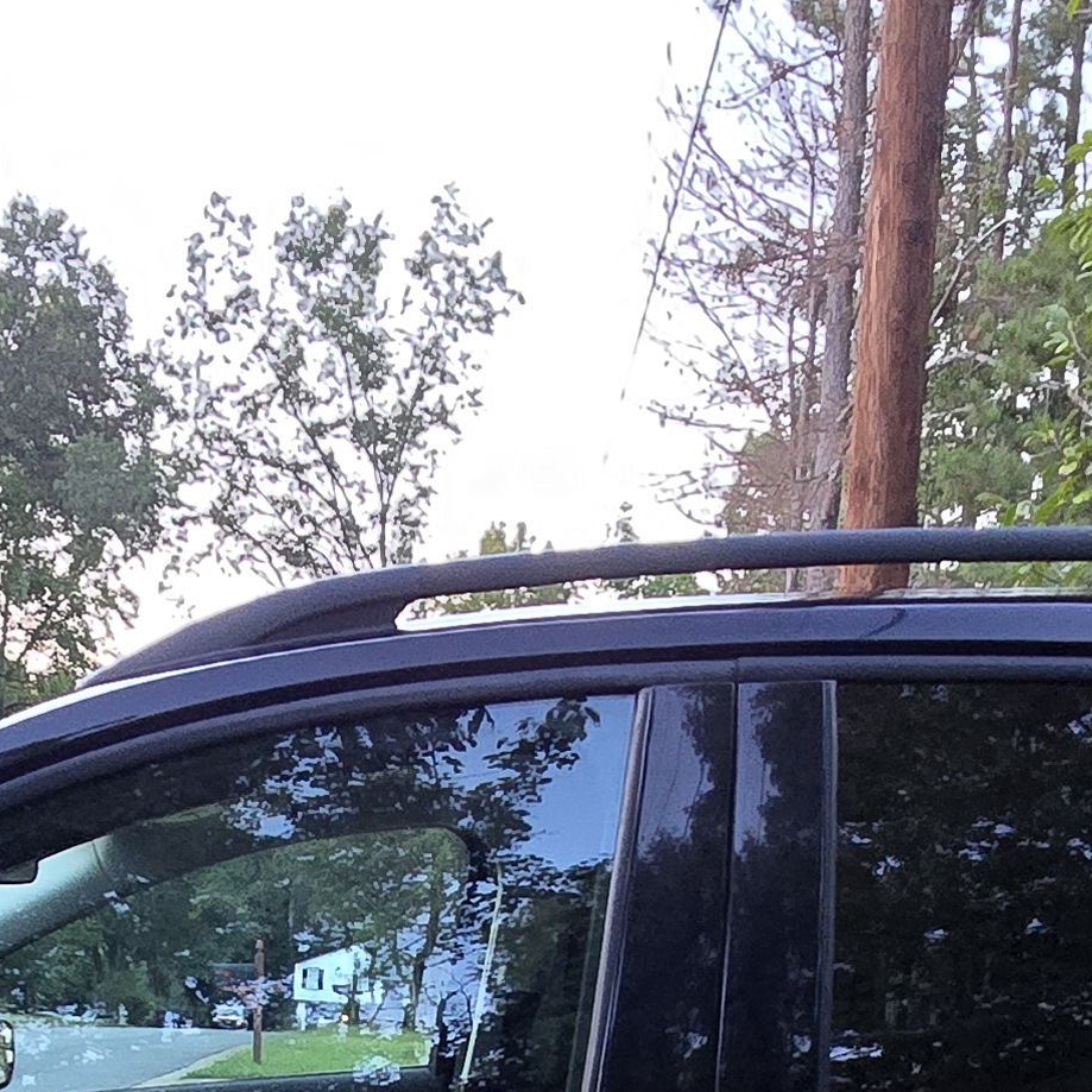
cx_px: 353
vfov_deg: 28.0
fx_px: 1785
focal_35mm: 50
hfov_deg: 33.7
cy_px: 1428
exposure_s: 1/60
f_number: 2.2
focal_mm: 2.2
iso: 1000
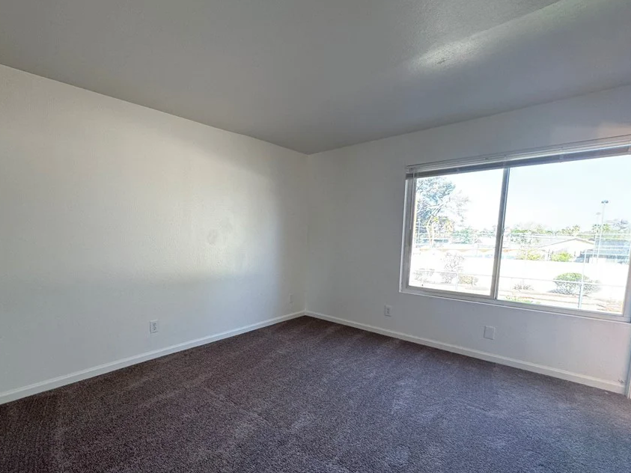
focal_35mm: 17
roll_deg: -0.1
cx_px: 252
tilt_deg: -7.8
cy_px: 272
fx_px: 310
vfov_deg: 74.3
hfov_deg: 89.9
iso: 125
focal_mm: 2.22
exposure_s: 1/120
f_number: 2.2
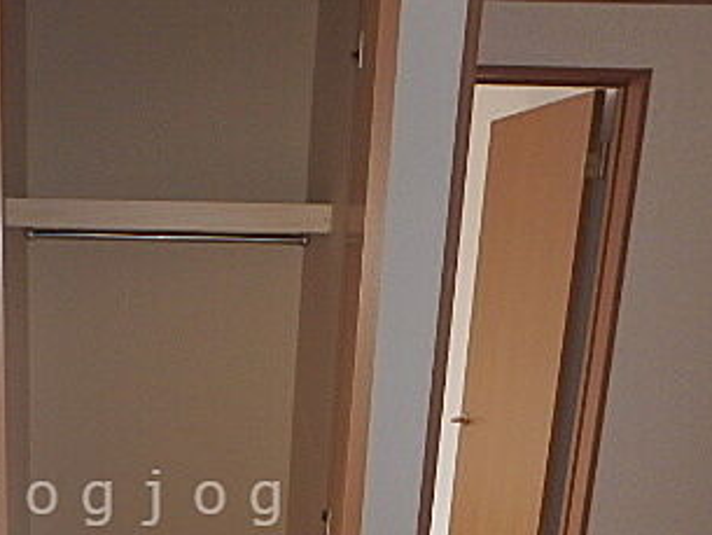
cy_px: 498
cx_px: 133
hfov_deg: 41.0
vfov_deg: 31.1
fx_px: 905
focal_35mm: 44
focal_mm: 3.7
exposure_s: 1/30
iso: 250
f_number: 3.5
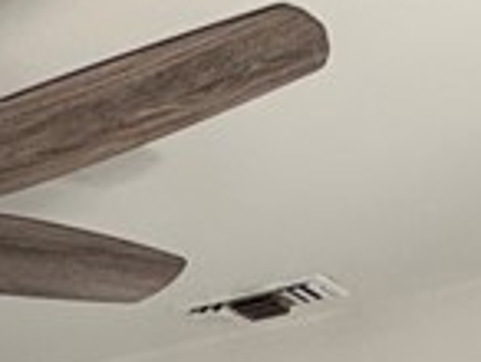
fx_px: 1364
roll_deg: -0.6
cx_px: -297
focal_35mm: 98
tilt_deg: -4.6
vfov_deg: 12.2
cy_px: 852
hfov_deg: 17.4
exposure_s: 1/121
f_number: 2.2
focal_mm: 2.22
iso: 80
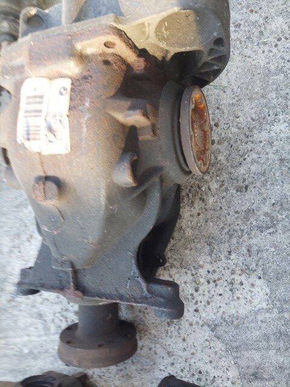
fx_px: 279
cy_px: 194
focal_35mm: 25
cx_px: 145
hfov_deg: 54.9
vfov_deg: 69.4
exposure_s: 1/50
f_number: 1.8
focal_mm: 5.23
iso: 50
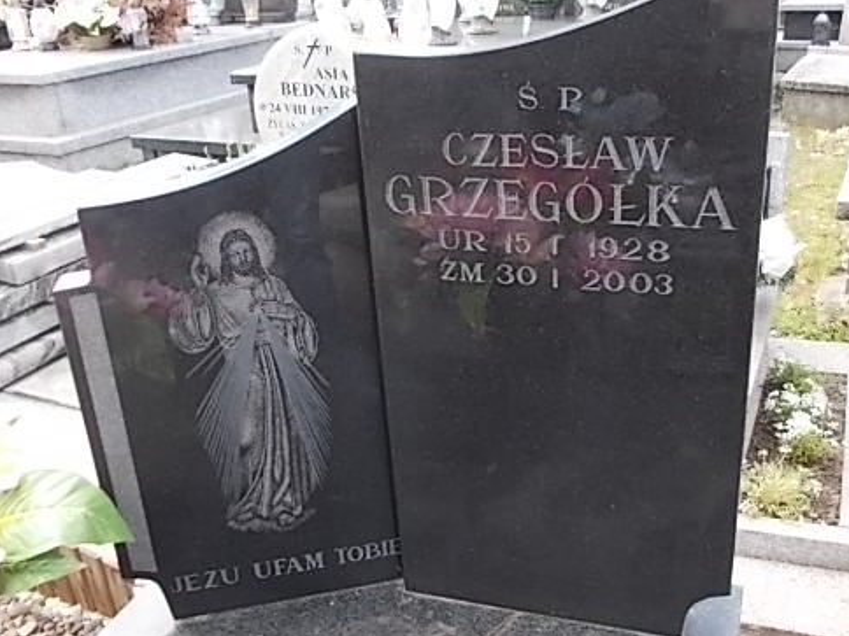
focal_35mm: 37
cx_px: 474
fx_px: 907
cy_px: 336
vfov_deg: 38.7
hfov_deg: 50.0
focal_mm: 4
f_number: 2.7
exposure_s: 1/160
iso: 80
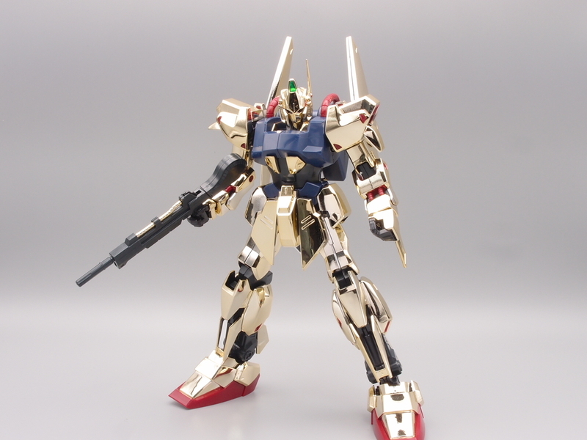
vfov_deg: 35.1
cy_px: 220
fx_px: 695
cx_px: 294
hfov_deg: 45.8
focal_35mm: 41
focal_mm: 8.99
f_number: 8
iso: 100
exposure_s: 1/6
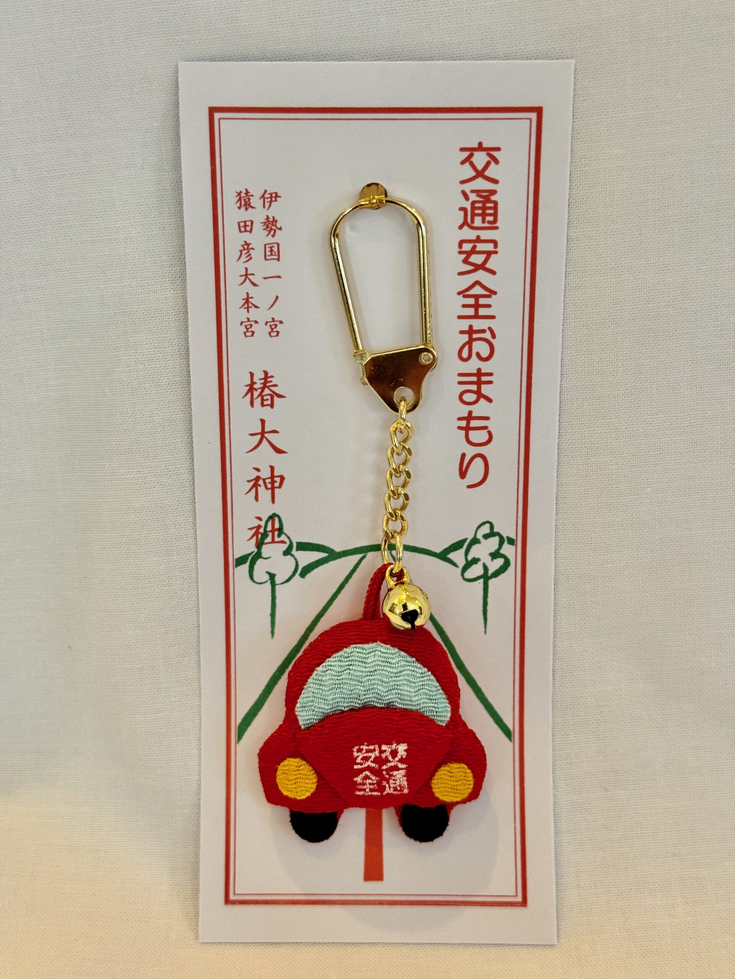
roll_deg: +0.9
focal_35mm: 48
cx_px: 368
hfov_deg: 30.3
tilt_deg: -29.5
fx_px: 1359
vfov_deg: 39.7
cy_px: 490
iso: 200
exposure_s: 1/60
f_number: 1.78
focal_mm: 6.76
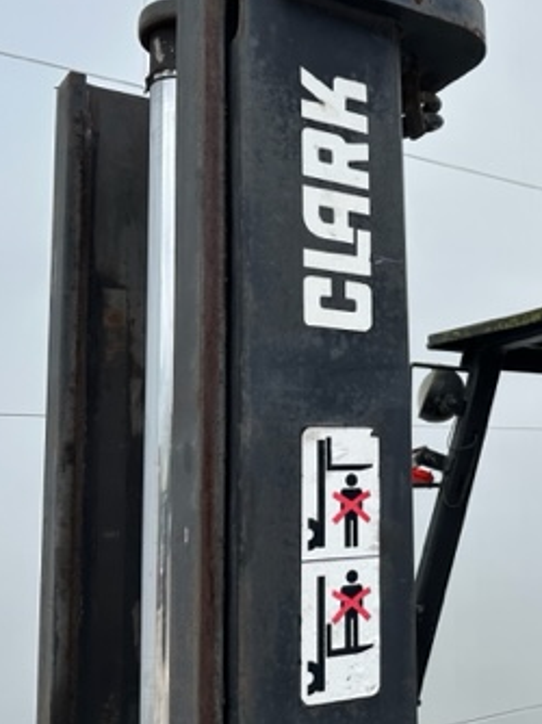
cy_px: 351
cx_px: 542
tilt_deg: +10.1
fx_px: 962
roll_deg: +1.9
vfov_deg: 41.3
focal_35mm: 46
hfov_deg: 29.4
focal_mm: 6.86
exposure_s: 1/1453
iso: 80
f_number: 1.78
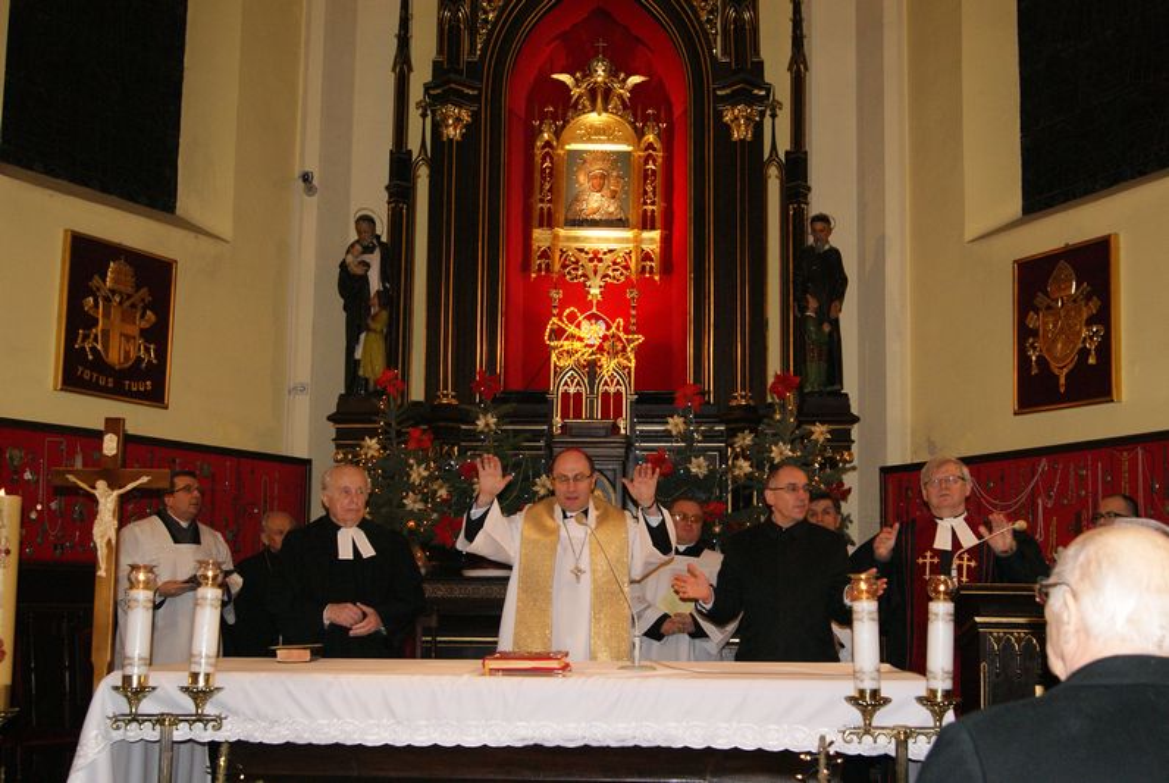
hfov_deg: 46.3
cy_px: 392
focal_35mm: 42
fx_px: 1366
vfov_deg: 32.0
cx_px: 584
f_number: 5.6
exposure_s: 1/60
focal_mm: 28
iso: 400
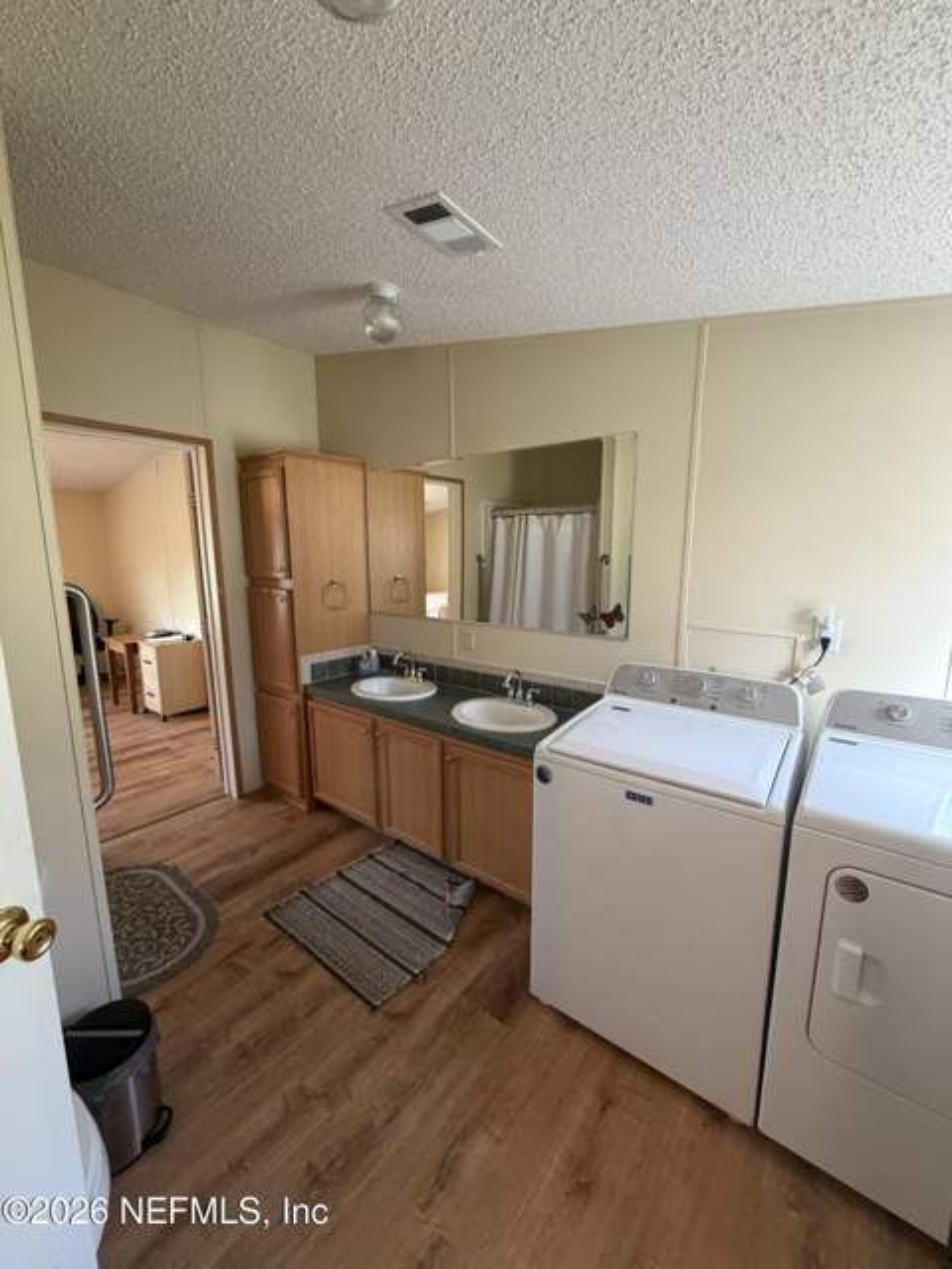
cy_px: 634
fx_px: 513
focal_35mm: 14
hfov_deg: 85.7
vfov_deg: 102.1
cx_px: 476
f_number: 2.2
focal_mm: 2.22
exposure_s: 1/60
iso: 320
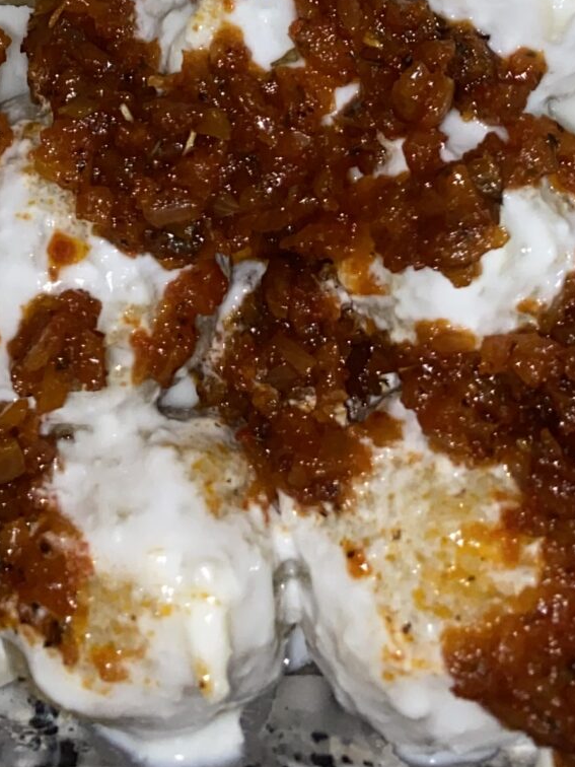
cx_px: 158
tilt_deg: -76.0
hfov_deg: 16.7
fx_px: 1949
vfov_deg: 19.0
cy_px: -445
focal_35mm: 88
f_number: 1.8
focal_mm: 4.25
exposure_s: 1/17
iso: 40
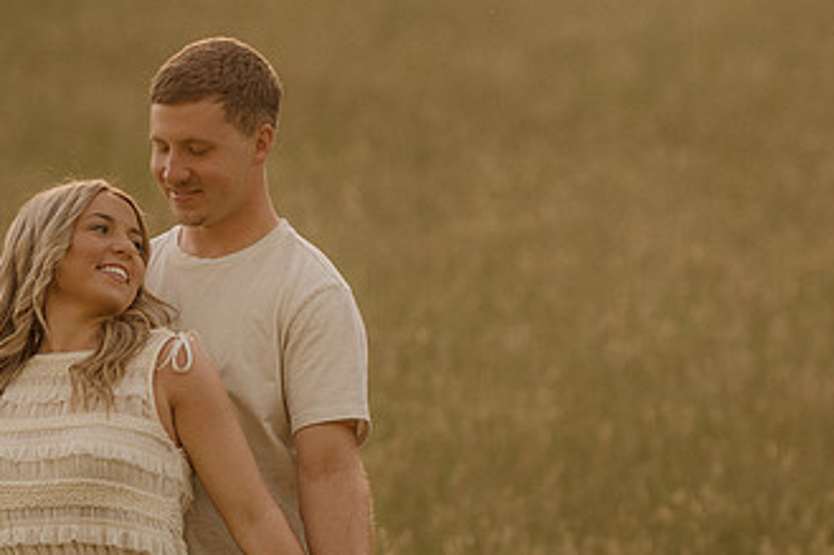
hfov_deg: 9.2
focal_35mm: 224
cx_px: 147
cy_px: 312
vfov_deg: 6.1
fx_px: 5187
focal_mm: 85
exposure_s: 1/1250
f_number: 2
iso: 250
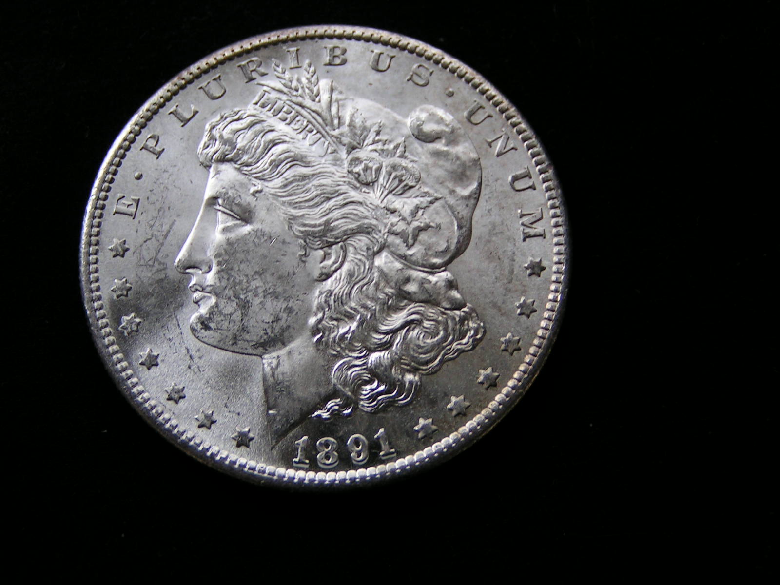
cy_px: 292
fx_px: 1420
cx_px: 390
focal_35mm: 63
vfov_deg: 23.3
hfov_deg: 30.7
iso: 50
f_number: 3.2
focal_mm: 9.7
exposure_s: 1/60
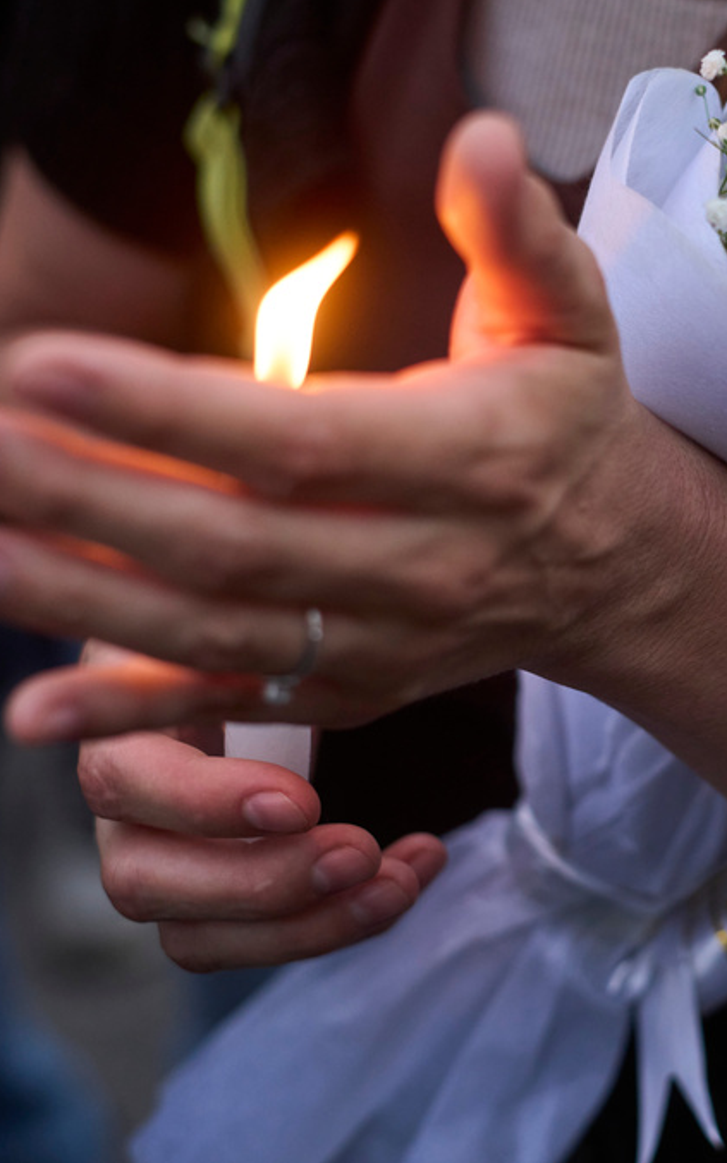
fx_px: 2441
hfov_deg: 16.7
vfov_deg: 26.8
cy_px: 579
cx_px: 675
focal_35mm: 77
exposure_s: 1/500
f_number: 2.8
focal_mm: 50
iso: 800
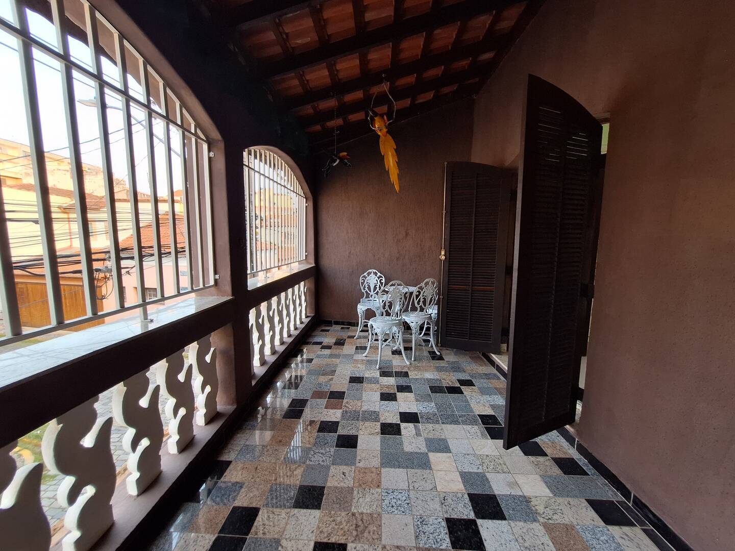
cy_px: 276
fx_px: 276
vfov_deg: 89.9
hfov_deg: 106.2
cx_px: 368
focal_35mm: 13
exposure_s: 1/40
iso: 50
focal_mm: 1.74
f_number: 2.2
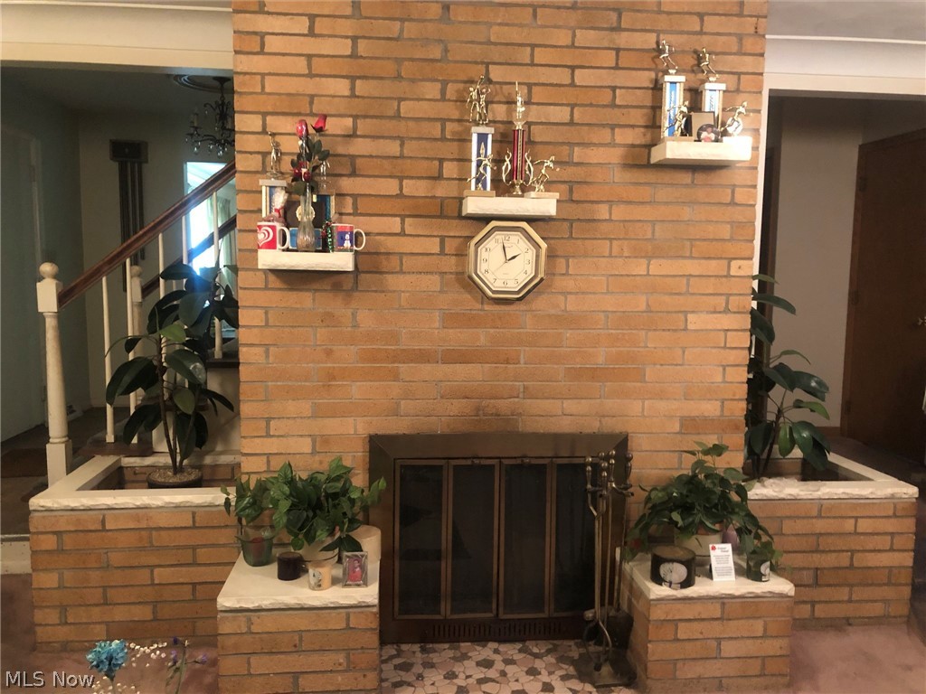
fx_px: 749
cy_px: 347
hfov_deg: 63.4
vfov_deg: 49.7
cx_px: 463
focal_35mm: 28
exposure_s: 1/4
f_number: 1.8
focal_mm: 3.99
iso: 100
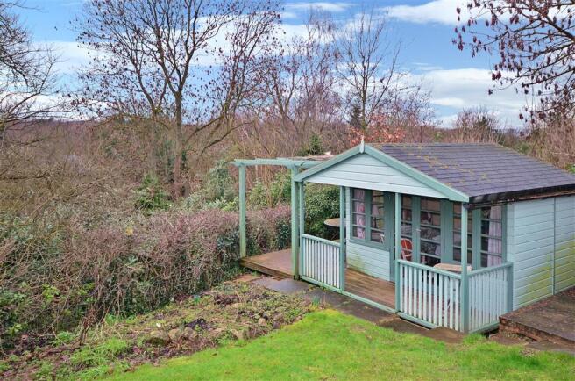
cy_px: 190
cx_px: 288
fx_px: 478
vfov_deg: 43.4
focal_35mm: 30
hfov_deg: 62.0
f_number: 6.3
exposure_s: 1/125
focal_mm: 20
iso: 640
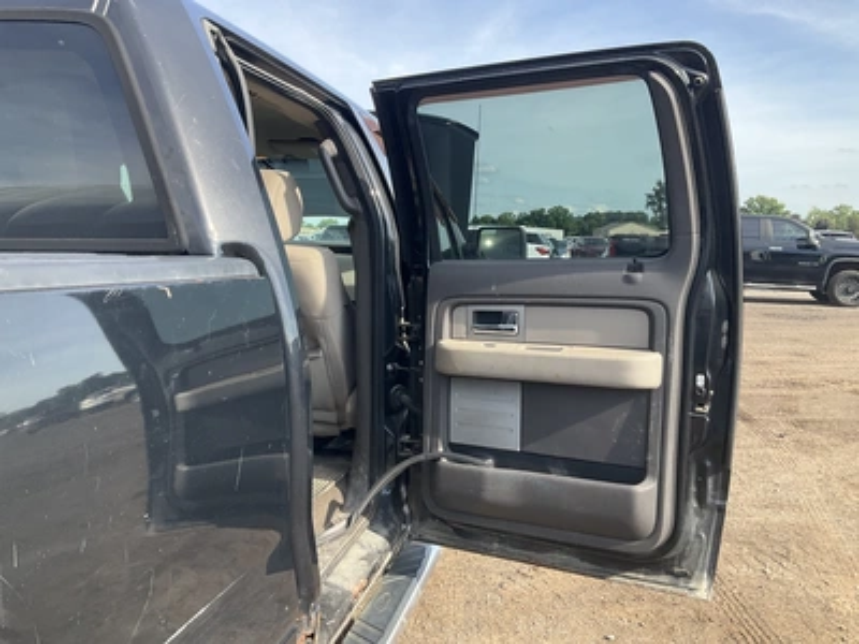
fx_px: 720
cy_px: 322
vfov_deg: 48.2
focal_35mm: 29
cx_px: 430
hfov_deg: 61.7
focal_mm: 3
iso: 25
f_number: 1.8
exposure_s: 1/342
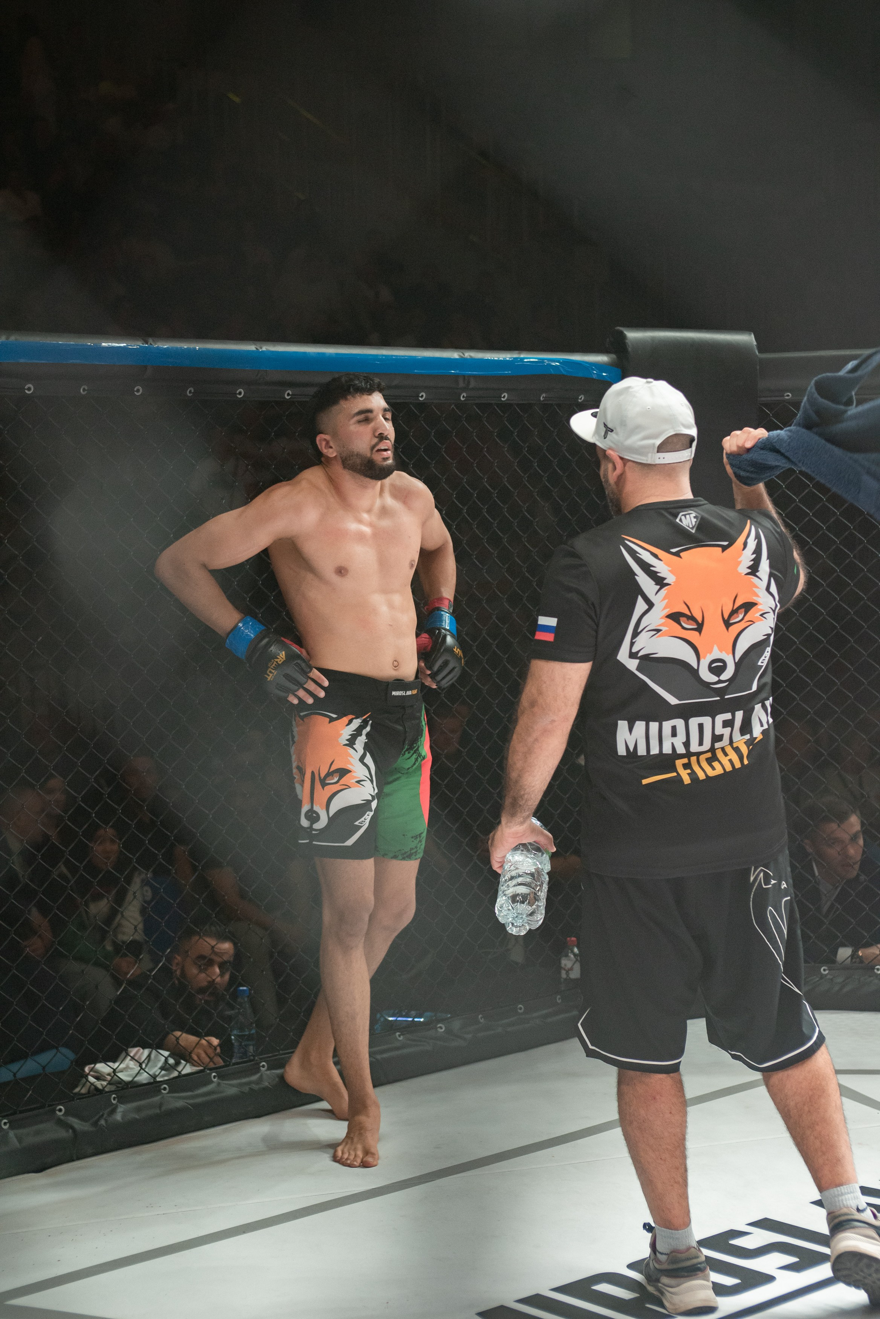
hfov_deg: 19.5
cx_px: 440
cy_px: 660
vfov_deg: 28.8
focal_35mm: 70
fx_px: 2564
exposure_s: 1/640
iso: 2000
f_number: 4
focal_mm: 70
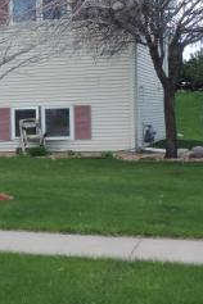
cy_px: 131
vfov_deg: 22.9
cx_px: -163
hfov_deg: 13.7
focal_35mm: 89
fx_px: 753
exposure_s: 1/50
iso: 80
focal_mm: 6.2
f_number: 8.1
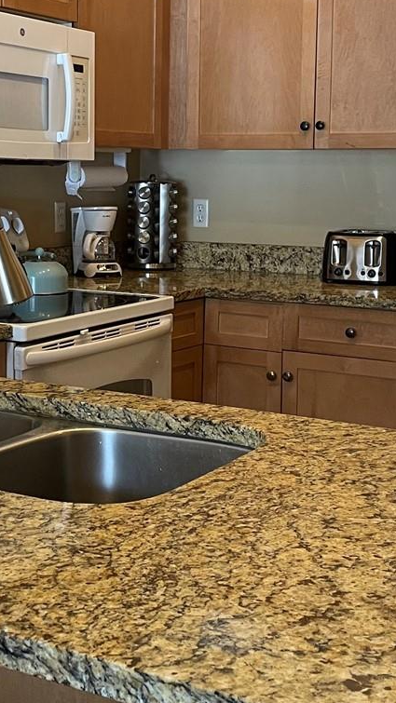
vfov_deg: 34.7
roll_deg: -0.7
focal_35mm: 60
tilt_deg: -1.4
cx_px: 146
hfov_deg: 20.0
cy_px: 264
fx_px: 1119
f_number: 1.6
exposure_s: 1/60
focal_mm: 4.2
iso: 160
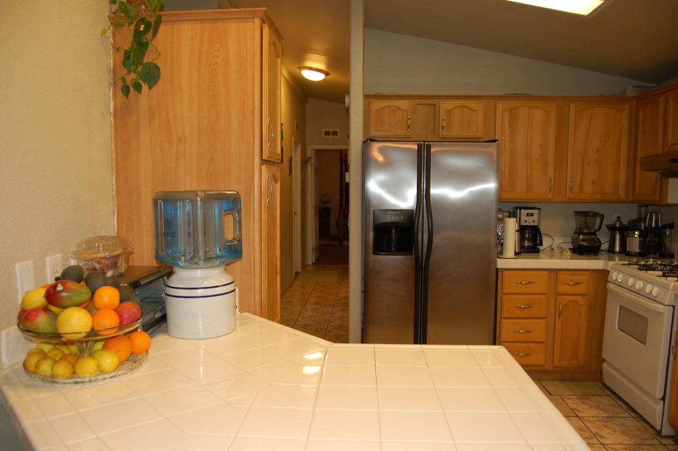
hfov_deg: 67.4
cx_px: 339
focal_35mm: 27
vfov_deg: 47.9
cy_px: 226
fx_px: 508
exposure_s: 1/60
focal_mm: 18
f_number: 3.5
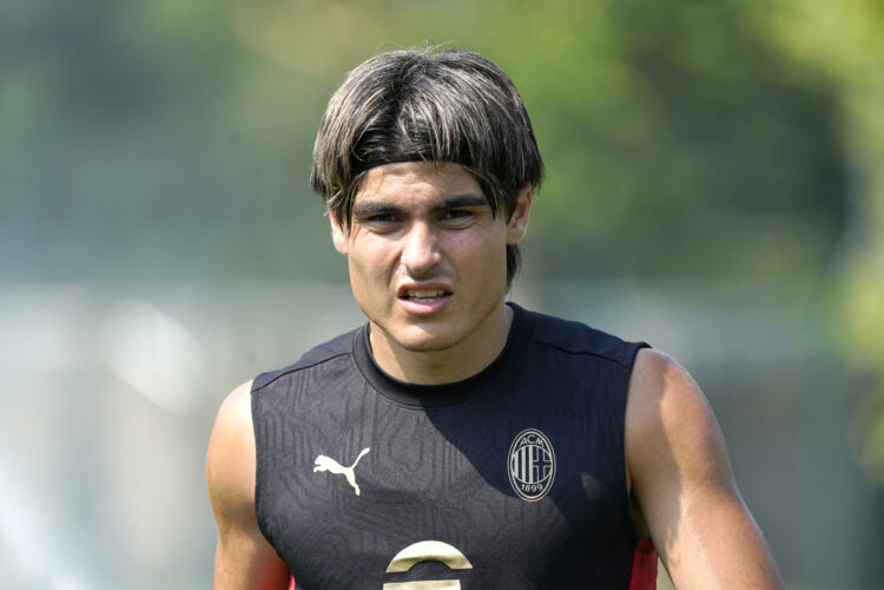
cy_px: 295
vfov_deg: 2.3
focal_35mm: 600
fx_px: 14732
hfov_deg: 3.4
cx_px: 442
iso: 400
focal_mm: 600
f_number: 6.3
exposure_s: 1/1250
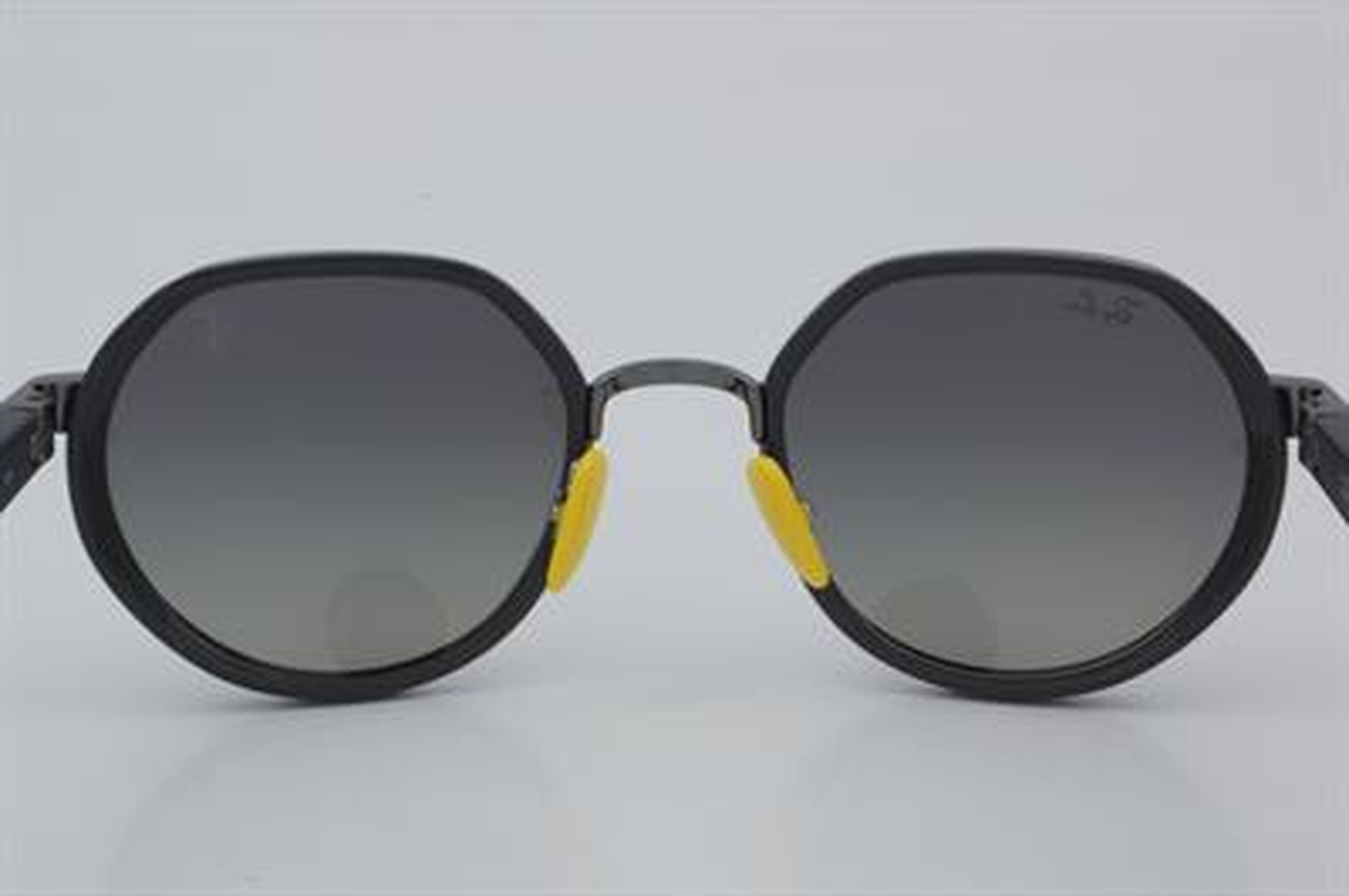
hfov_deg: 24.6
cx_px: 674
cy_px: 448
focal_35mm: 82
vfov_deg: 16.5
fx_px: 3089
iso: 100
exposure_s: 1/4
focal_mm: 55
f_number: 32
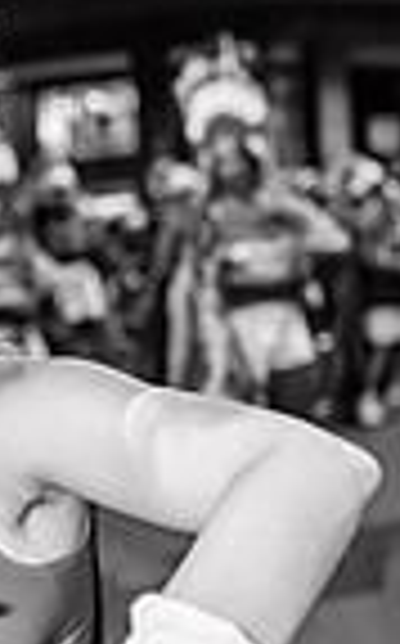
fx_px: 1347
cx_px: -207
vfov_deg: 26.8
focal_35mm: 77
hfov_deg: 15.5
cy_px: 333
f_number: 1.8
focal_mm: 24
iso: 2500
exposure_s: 1/200
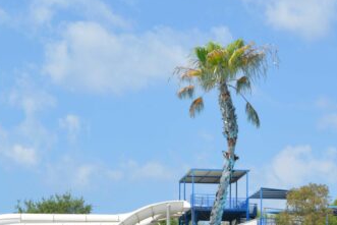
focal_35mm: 146
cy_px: 232
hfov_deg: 14.1
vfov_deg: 9.3
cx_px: 181
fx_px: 1367
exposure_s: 1/320
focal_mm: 42
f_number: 9
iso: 100
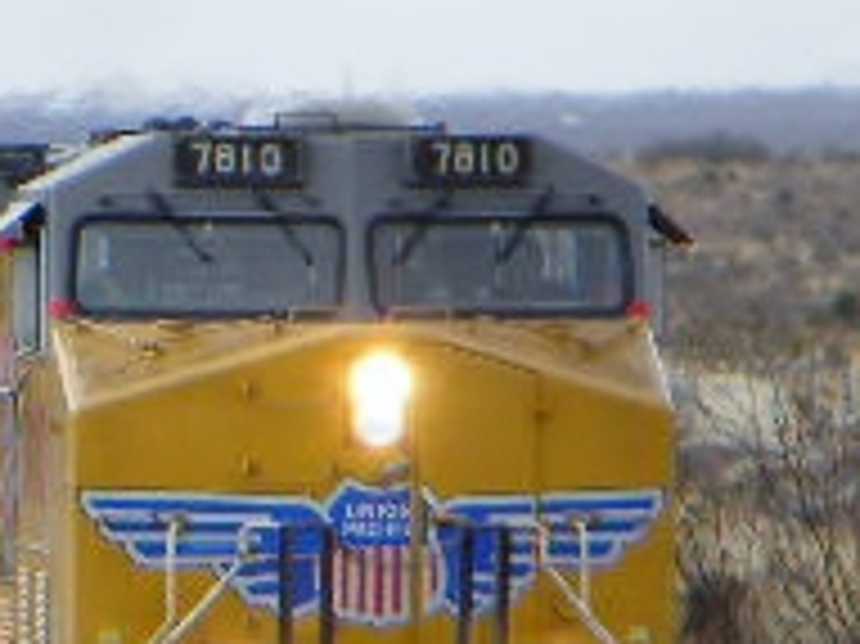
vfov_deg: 2.0
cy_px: 482
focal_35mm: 757
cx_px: -23
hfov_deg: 2.6
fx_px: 18795
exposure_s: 1/259
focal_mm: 41
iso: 80
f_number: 5.4
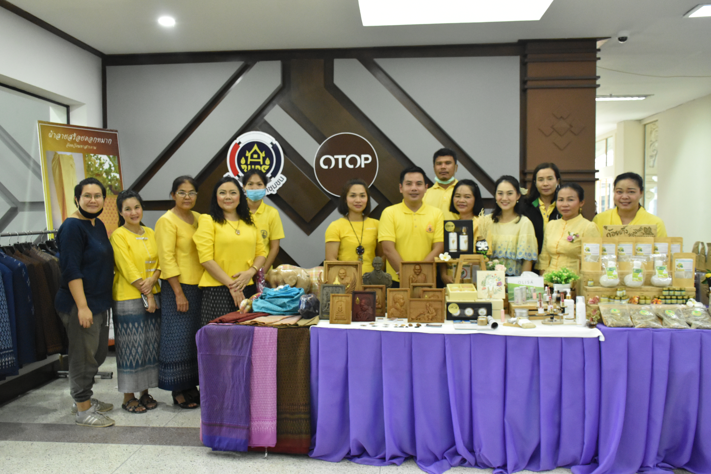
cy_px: 237
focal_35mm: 33
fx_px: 652
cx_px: 356
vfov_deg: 40.0
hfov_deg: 57.2
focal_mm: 22
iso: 3200
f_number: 4.5
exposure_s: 1/80
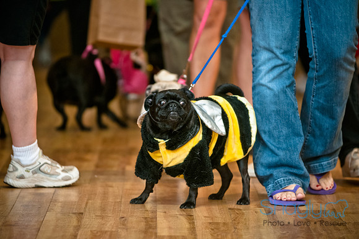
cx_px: 180
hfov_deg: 8.3
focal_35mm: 248
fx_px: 2465
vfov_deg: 5.5
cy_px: 120
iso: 200
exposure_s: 1/200
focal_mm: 165
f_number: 2.8
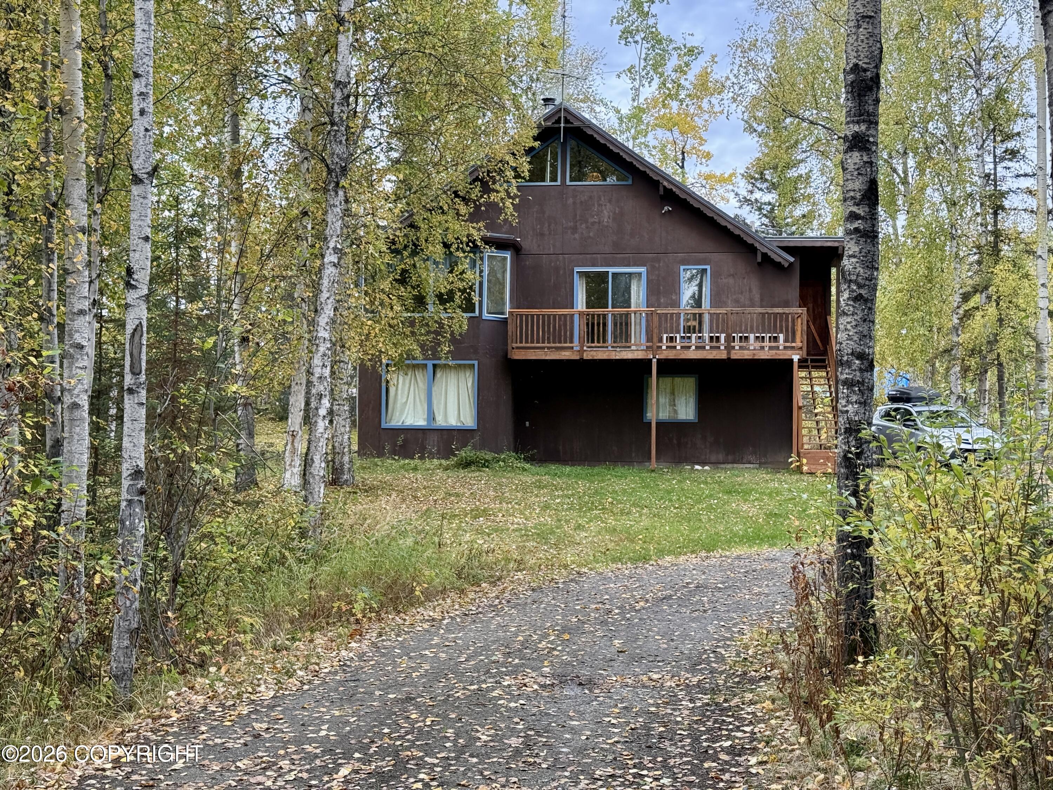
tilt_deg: +1.8
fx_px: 1460
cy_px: 395
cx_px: 526
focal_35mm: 48
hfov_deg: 39.7
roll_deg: +0.2
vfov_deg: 30.3
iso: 100
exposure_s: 1/233
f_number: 1.78
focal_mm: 6.76
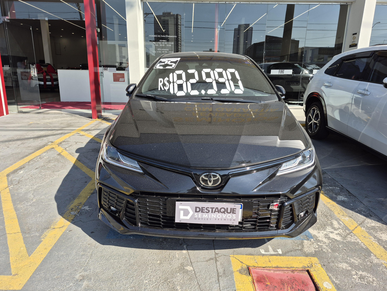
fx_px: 257
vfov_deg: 58.9
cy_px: 146
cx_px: 194
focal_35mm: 23
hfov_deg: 73.9
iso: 25
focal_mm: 5.4
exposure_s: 1/990
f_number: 1.8
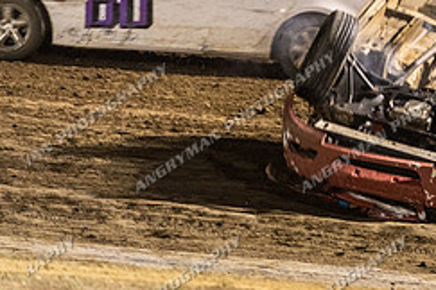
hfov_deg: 7.4
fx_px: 3330
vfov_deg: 5.0
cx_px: 519
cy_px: 35
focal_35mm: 275
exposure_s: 1/160
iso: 1600
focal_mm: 115
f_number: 2.8
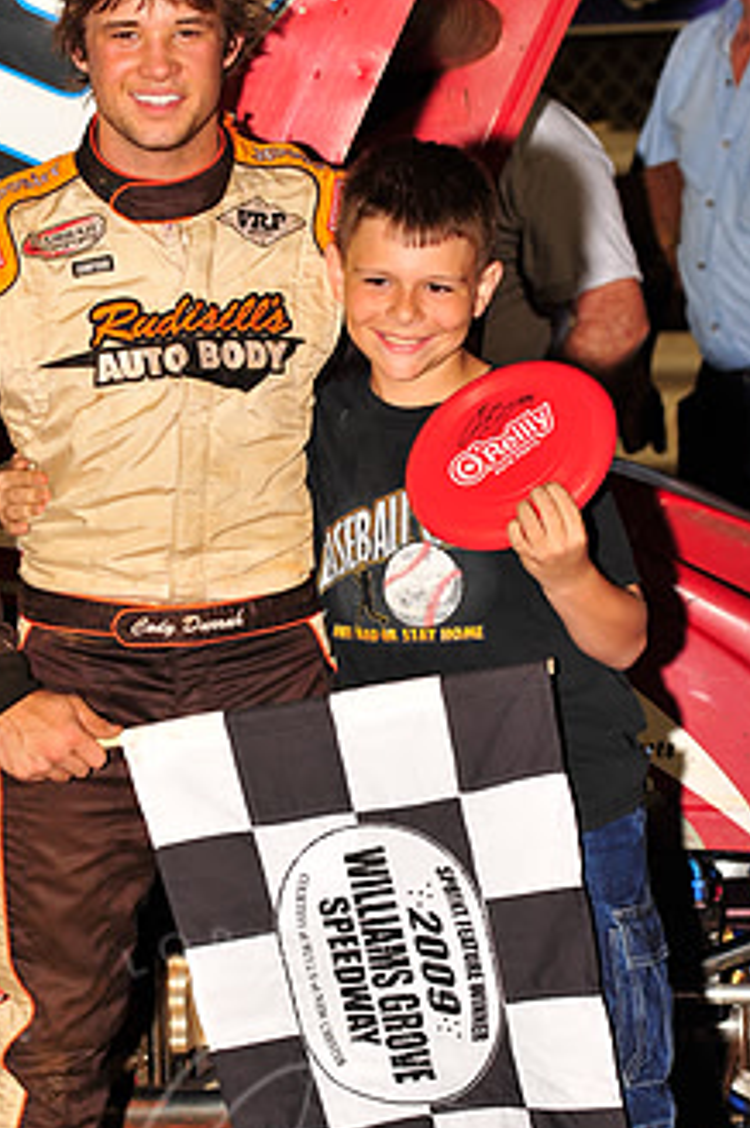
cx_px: 224
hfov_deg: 6.9
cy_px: 636
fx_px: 6200
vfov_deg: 10.4
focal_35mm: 198
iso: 500
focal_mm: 112
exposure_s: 1/250
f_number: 5.6
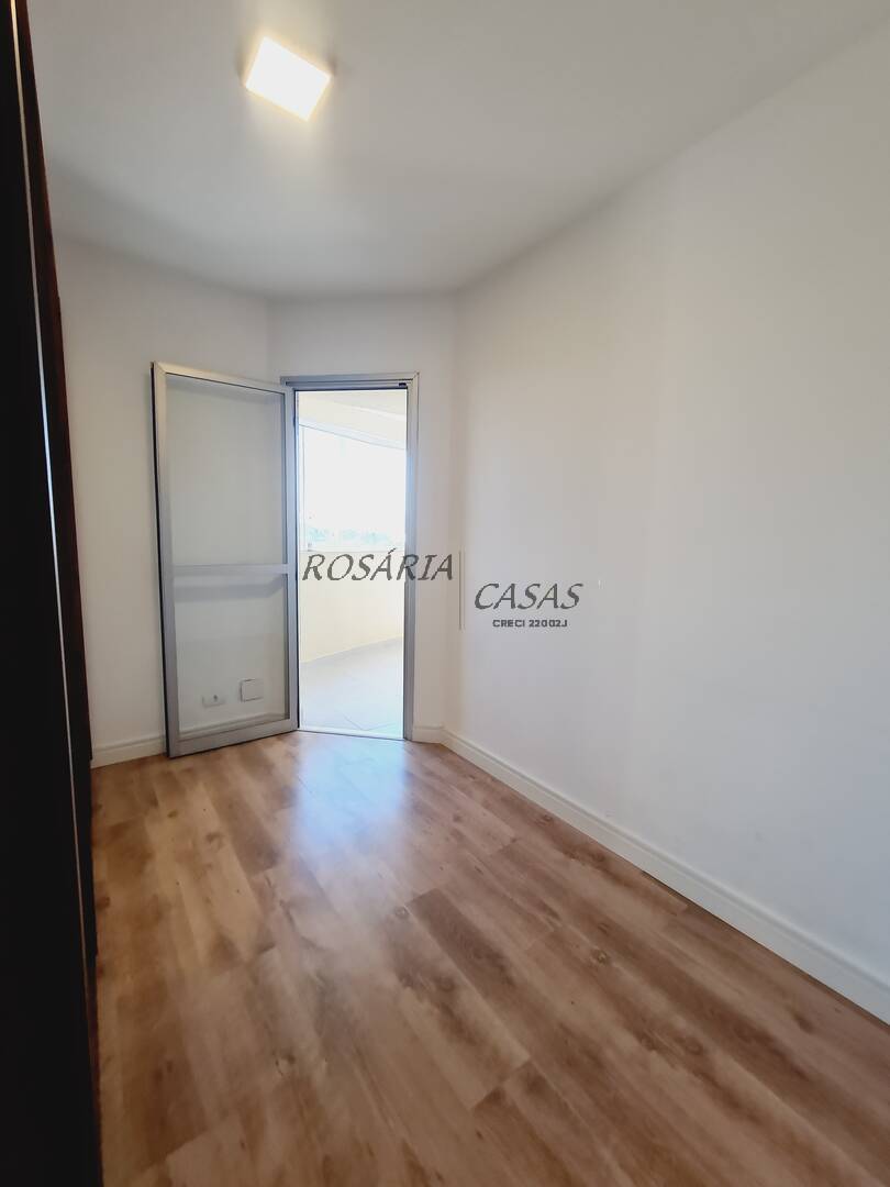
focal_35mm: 13
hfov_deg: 89.9
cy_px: 594
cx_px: 445
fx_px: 446
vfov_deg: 106.2
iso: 100
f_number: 2.2
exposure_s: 1/120
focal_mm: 2.2
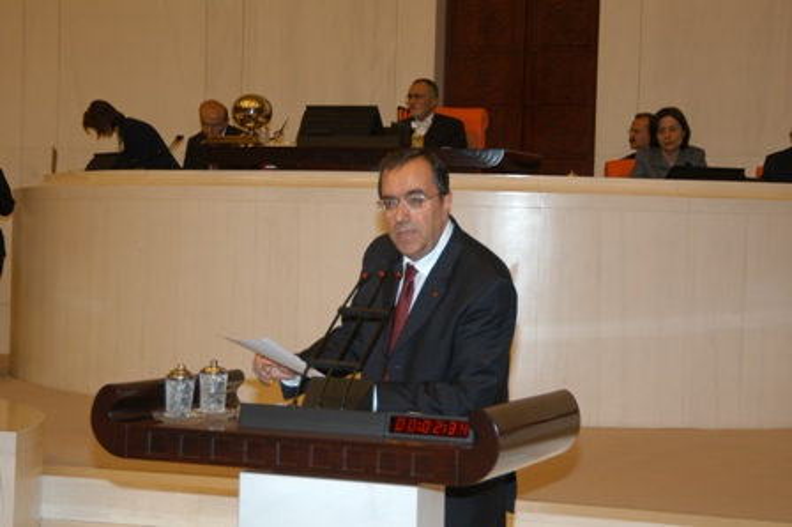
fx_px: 1814
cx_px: 396
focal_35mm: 82
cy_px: 264
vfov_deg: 16.5
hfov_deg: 24.6
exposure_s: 1/60
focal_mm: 55
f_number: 5
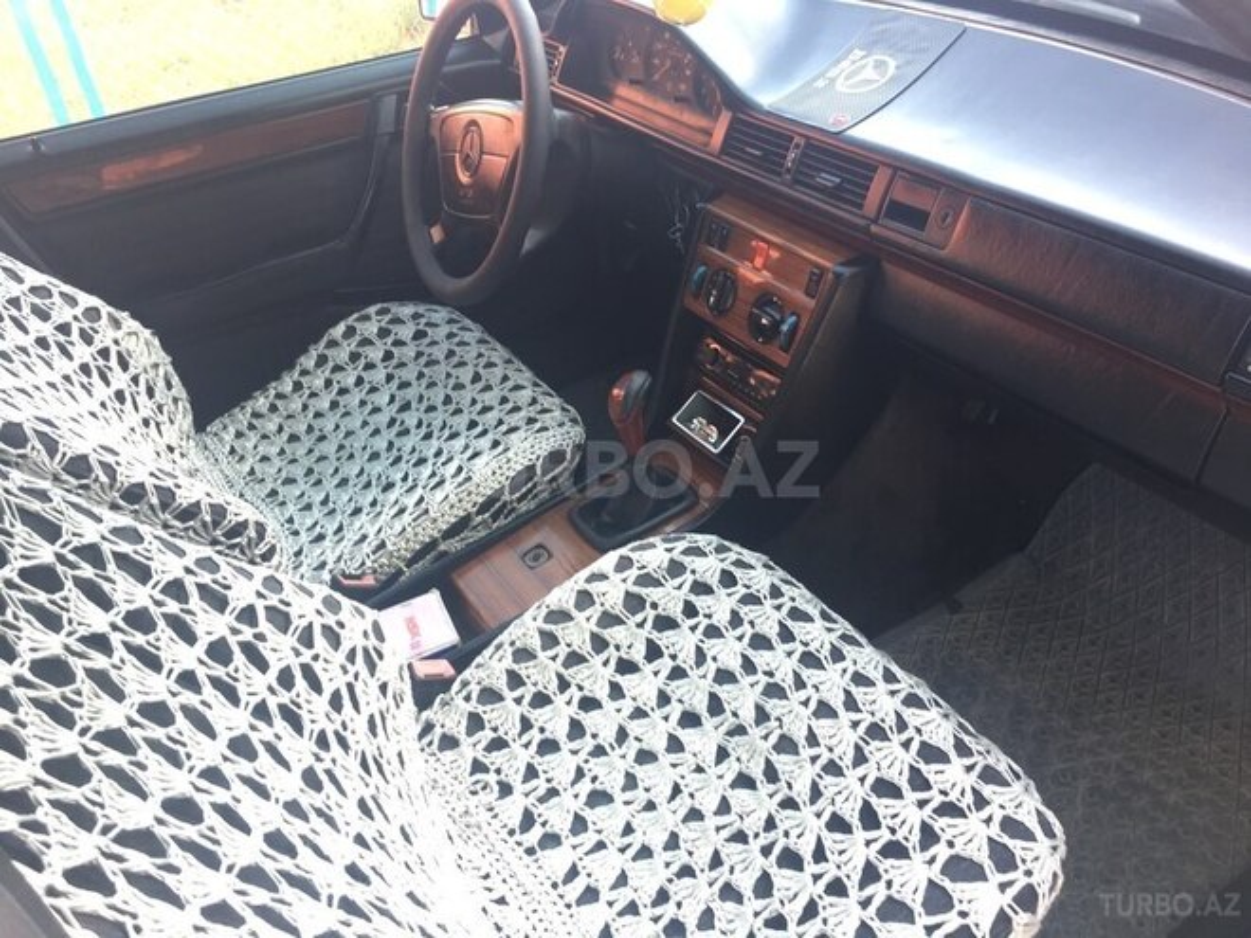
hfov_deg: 61.7
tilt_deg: -35.9
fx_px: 1048
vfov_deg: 48.2
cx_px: 626
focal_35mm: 29
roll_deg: +7.2
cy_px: 469
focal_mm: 4.15
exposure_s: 1/33
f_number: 2.2
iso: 32
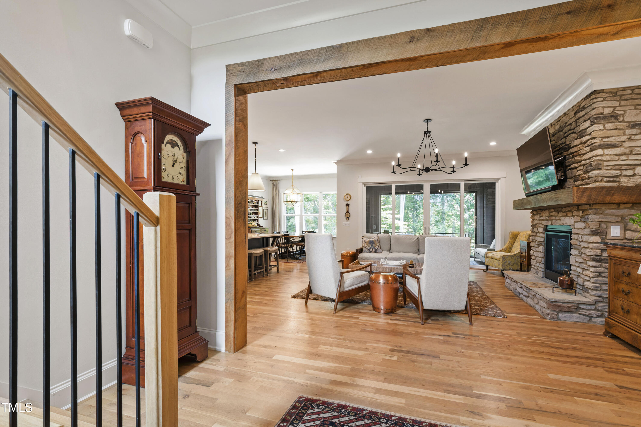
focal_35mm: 16
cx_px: 320
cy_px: 214
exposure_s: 1/1.25
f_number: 8
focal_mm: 10.5
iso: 100
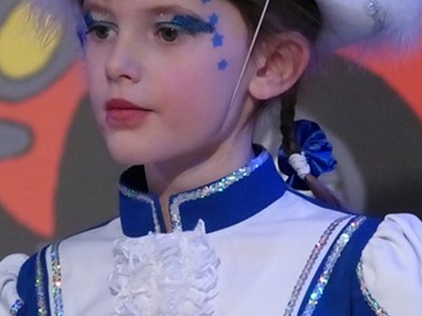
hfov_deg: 3.1
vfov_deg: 2.3
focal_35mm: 640
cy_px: 73
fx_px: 7799
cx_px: 191
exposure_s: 1/400
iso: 1600
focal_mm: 62.1
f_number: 4
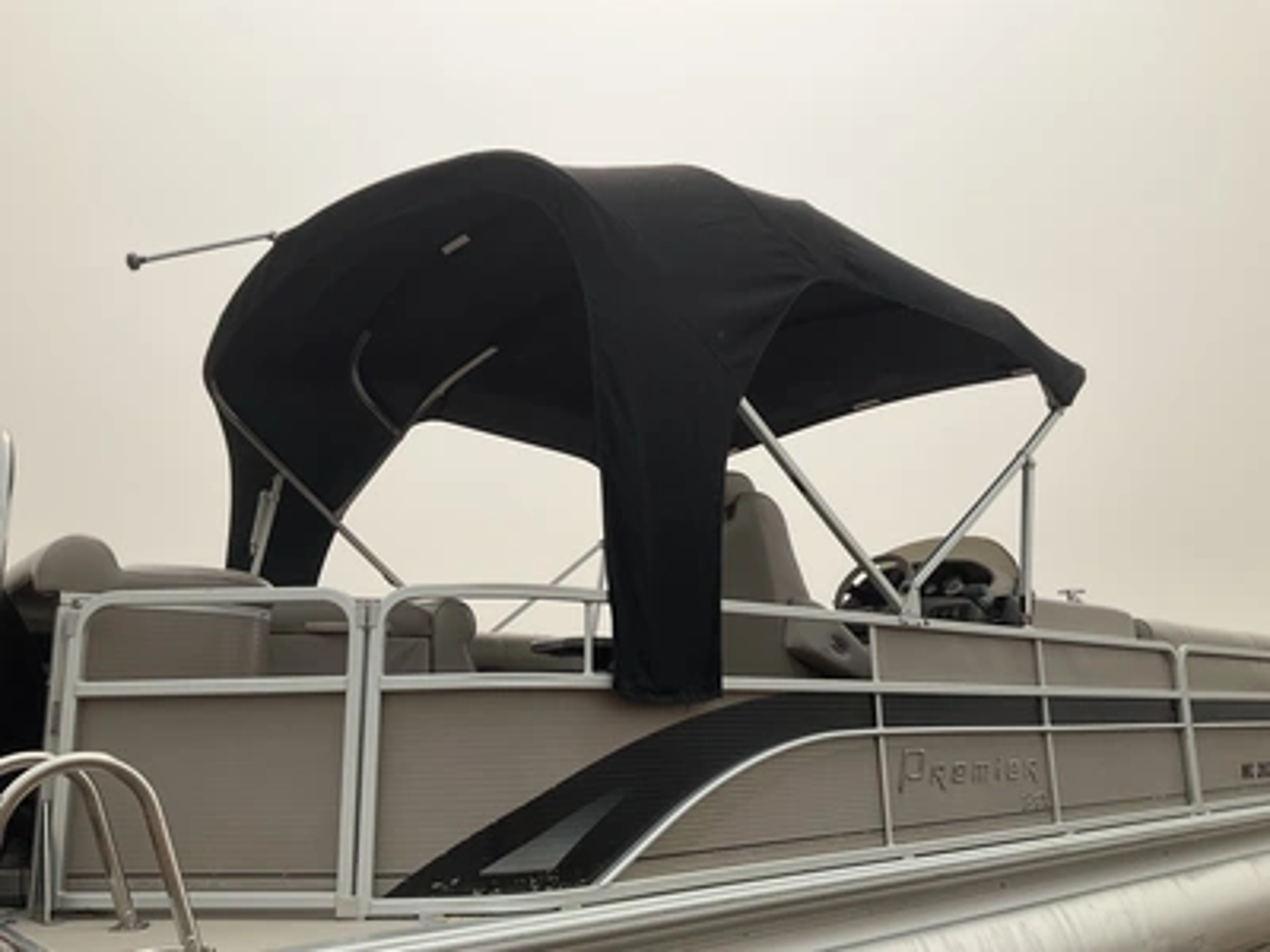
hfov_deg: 61.7
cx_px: 635
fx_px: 1064
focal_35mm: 29
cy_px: 476
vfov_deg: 48.2
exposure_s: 1/4785
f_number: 1.8
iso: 25
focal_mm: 3
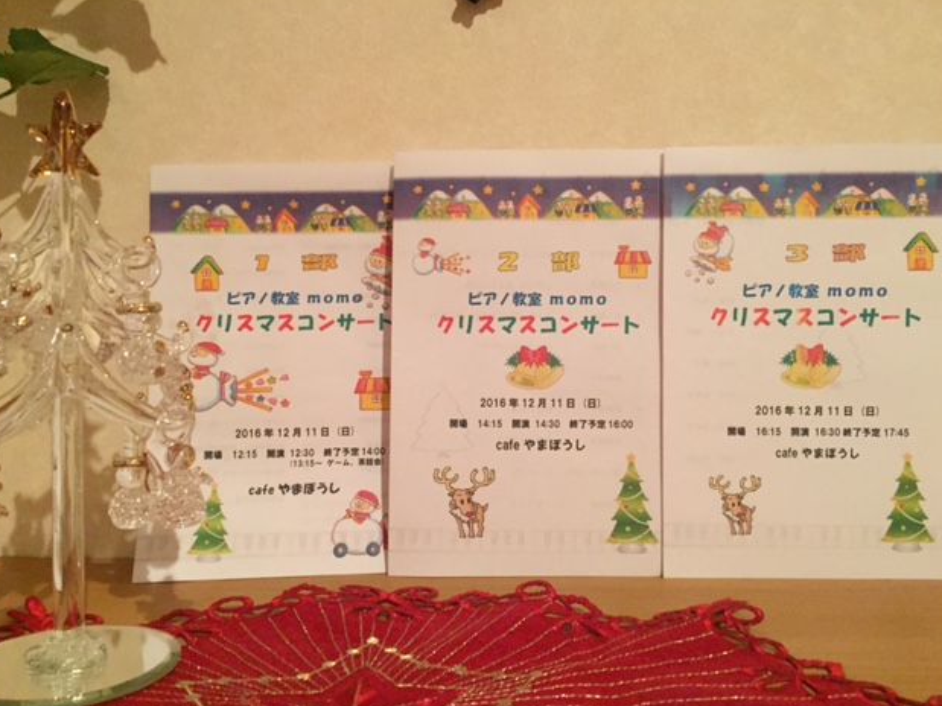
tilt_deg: -0.2
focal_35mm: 30
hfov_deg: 60.0
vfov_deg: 46.8
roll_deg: -2.0
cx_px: 467
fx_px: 816
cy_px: 350
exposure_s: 1/15
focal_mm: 4.15
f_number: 2.2
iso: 320
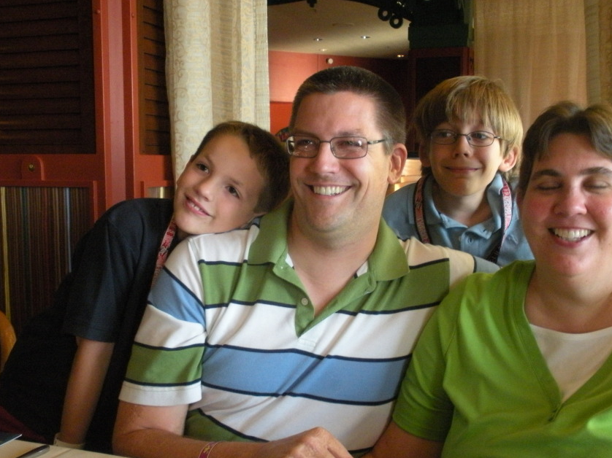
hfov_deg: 42.9
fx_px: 778
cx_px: 327
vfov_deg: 32.8
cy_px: 249
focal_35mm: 44
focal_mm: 6.3
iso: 400
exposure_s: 1/38.6
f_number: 3.5
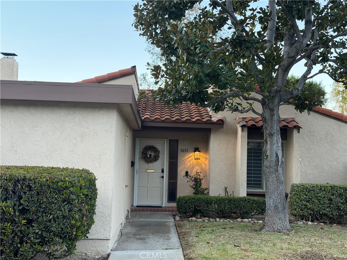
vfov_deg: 30.3
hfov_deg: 39.7
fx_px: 481
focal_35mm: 48
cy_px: 130
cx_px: 174
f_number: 1.78
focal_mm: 6.76
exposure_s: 1/267
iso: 64
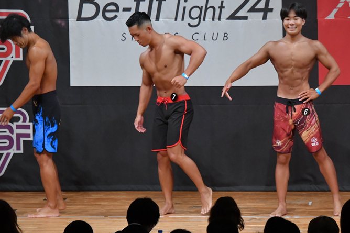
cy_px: 107
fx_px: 2877
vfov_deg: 4.6
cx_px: 195
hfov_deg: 7.0
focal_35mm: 296
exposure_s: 1/400
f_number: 5.6
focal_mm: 170
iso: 6400
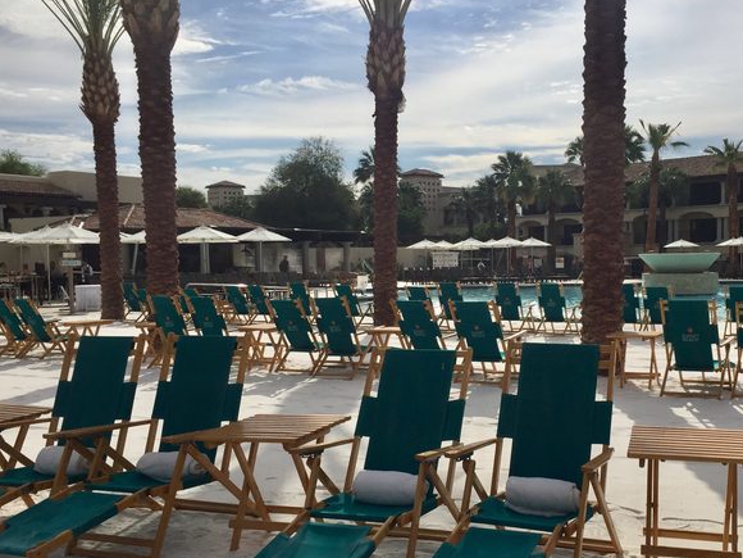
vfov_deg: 35.9
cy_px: 316
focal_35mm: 40
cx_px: 482
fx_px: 859
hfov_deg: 46.2
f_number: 2.2
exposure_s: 1/7937
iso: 32
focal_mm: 4.15
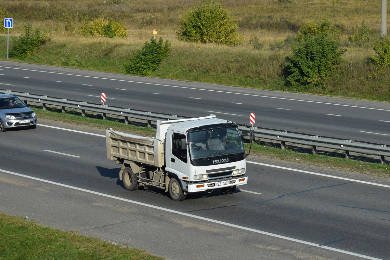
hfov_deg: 24.6
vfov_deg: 16.6
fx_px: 894
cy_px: 130
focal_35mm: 82
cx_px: 195
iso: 200
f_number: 5.6
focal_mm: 55
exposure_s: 1/1250
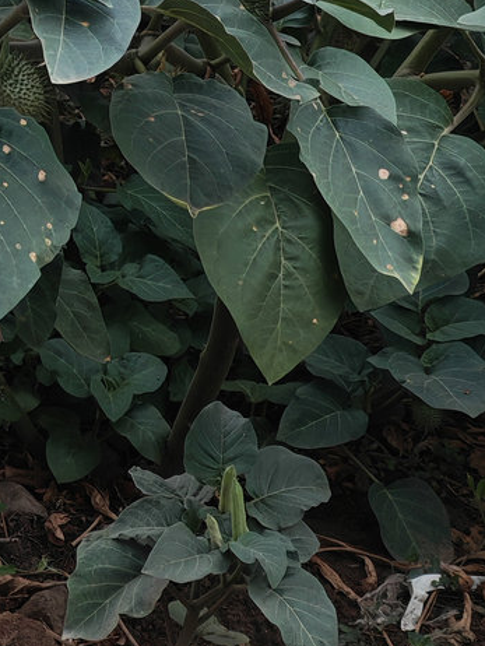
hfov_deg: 8.0
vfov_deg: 10.5
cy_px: -150
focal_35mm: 184
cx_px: -152
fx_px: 3434
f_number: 2.4
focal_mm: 8.67
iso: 160
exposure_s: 1/100
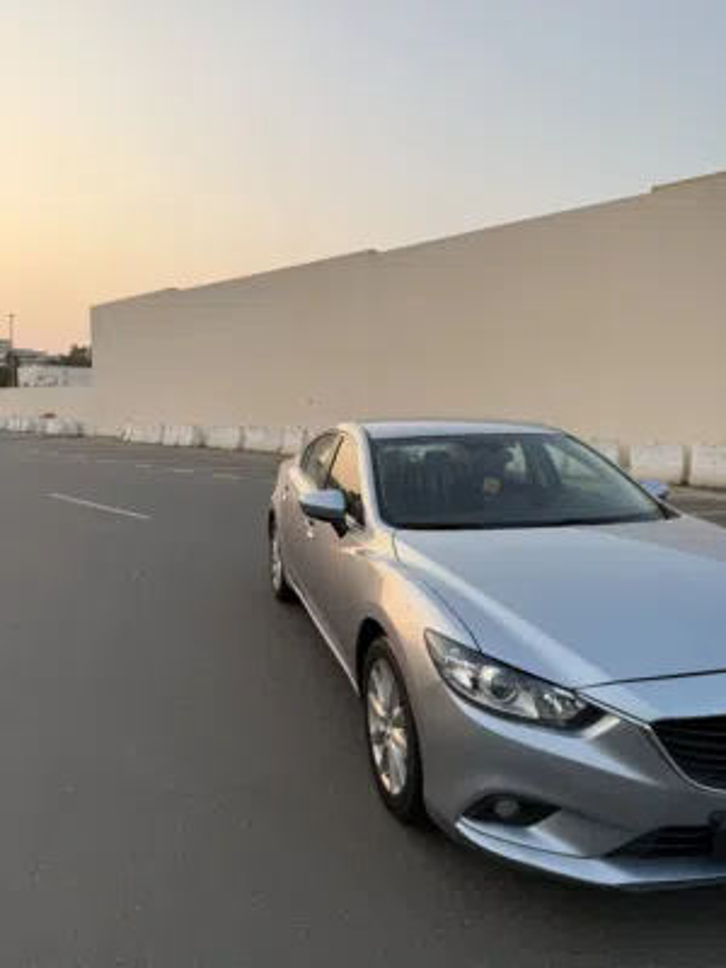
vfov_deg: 71.6
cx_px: 363
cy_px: 484
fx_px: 671
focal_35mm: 24
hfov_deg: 56.8
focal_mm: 6.76
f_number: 1.78
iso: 80
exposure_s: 1/598
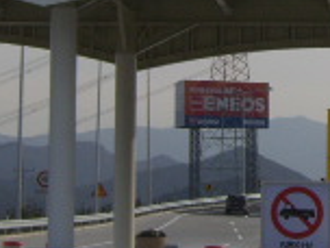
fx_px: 2412
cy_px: -7
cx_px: 323
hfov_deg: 7.8
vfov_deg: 5.9
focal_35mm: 253
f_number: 7.7
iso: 50
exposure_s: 1/400
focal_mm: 12.3
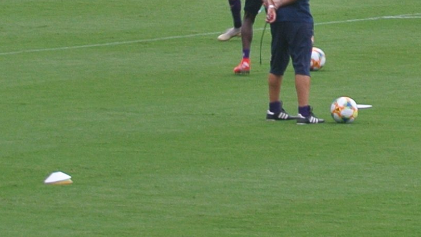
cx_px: 730
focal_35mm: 406
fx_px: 4533
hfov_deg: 5.2
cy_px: -162
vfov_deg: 3.0
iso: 100
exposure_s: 1/100
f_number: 3.8
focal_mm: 30
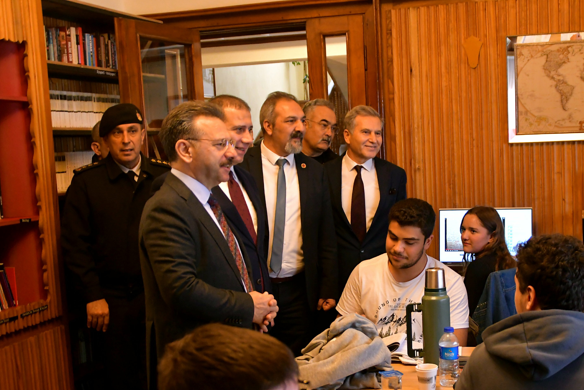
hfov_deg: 38.0
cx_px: 363
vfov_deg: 26.0
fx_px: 843
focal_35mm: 52
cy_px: 226
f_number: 3.8
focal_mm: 25
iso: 2200
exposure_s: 1/125
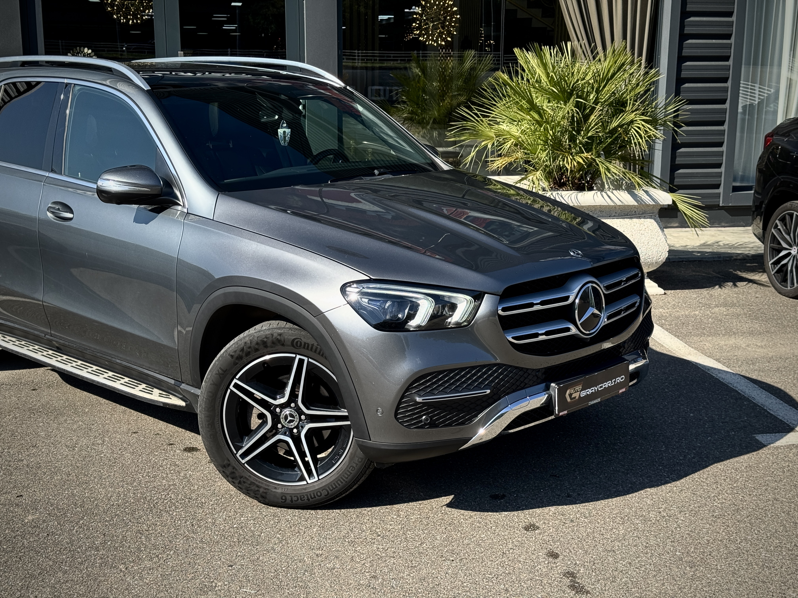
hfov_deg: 39.7
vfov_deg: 30.3
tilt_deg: -12.2
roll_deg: -0.6
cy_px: 299
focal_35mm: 48
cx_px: 399
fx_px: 1107
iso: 64
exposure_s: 1/1172
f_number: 1.78
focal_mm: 6.76
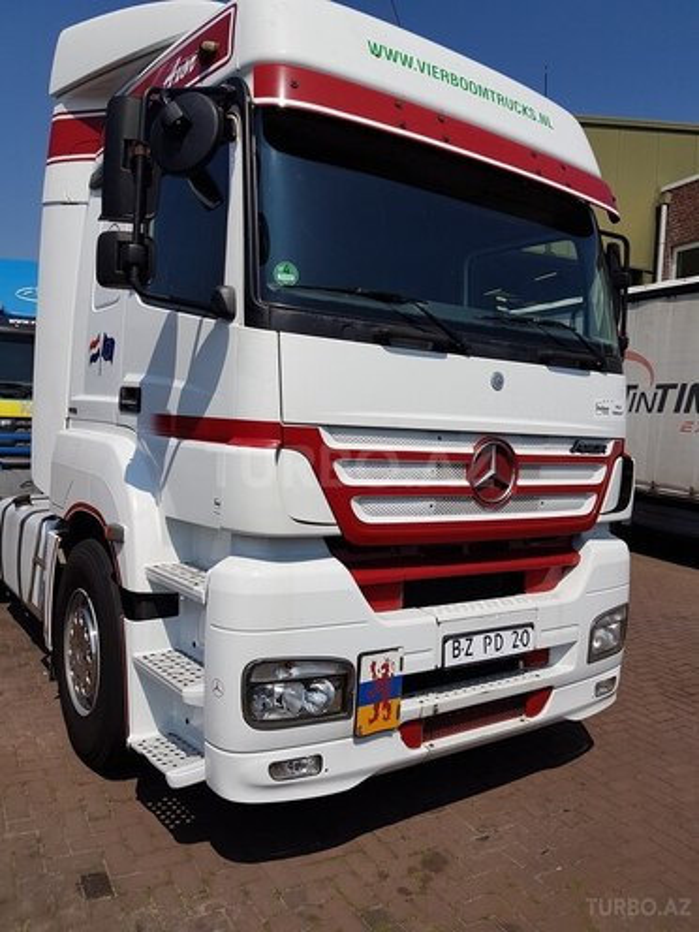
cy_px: 466
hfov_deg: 53.1
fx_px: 700
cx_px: 350
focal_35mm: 26
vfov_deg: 67.3
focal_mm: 4.2
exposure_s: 1/4656
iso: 40
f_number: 1.7
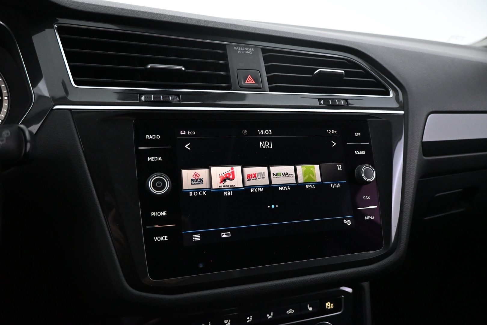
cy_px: 162
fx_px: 325
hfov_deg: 73.7
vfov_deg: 53.1
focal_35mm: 24
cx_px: 244
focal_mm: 16
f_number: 3.5
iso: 4500
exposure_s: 1/60
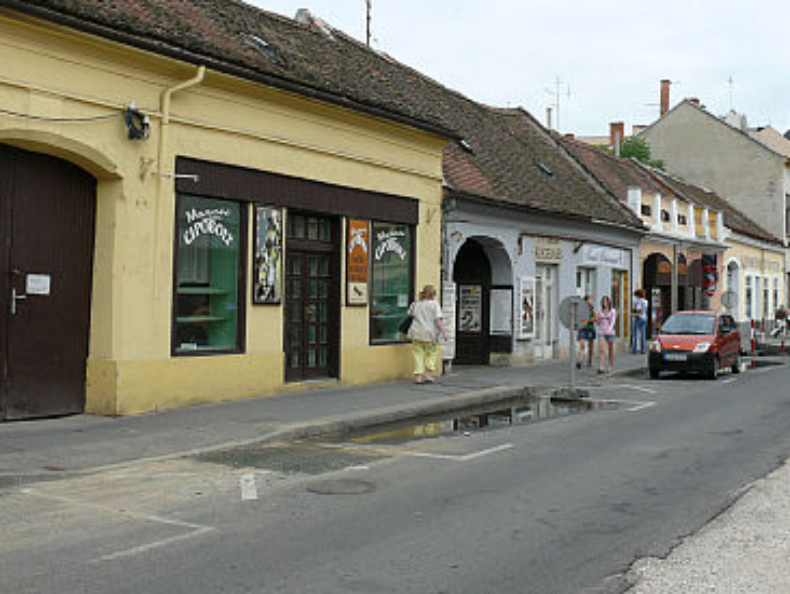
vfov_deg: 33.6
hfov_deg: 43.8
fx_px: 982
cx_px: 412
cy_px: 251
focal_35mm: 43
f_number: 5.6
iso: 100
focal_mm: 7.4
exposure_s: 1/250
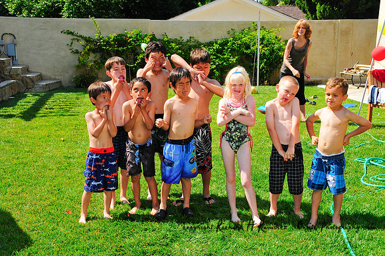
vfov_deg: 28.0
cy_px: 128
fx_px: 513
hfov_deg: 41.2
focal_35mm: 48
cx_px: 192
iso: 200
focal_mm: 32
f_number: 5.6
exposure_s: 1/125
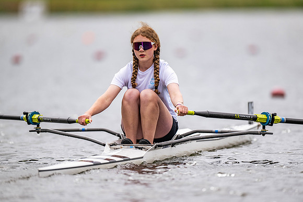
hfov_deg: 3.4
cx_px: 152
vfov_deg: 2.3
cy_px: 101
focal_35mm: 600
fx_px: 5051
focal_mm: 600
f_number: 4
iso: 250
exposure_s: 1/2500
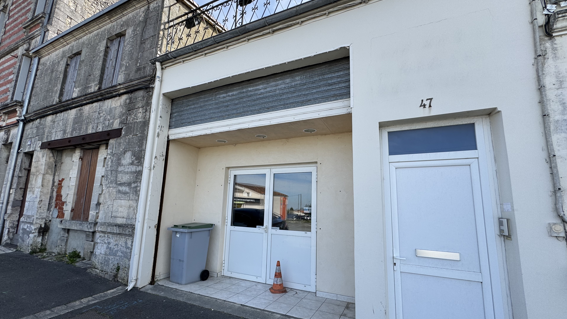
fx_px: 241
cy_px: 169
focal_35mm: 16
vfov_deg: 67.0
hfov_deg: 99.4
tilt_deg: +10.1
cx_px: 284
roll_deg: -1.8
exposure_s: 1/879
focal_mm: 2.22
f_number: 2.2
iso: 40
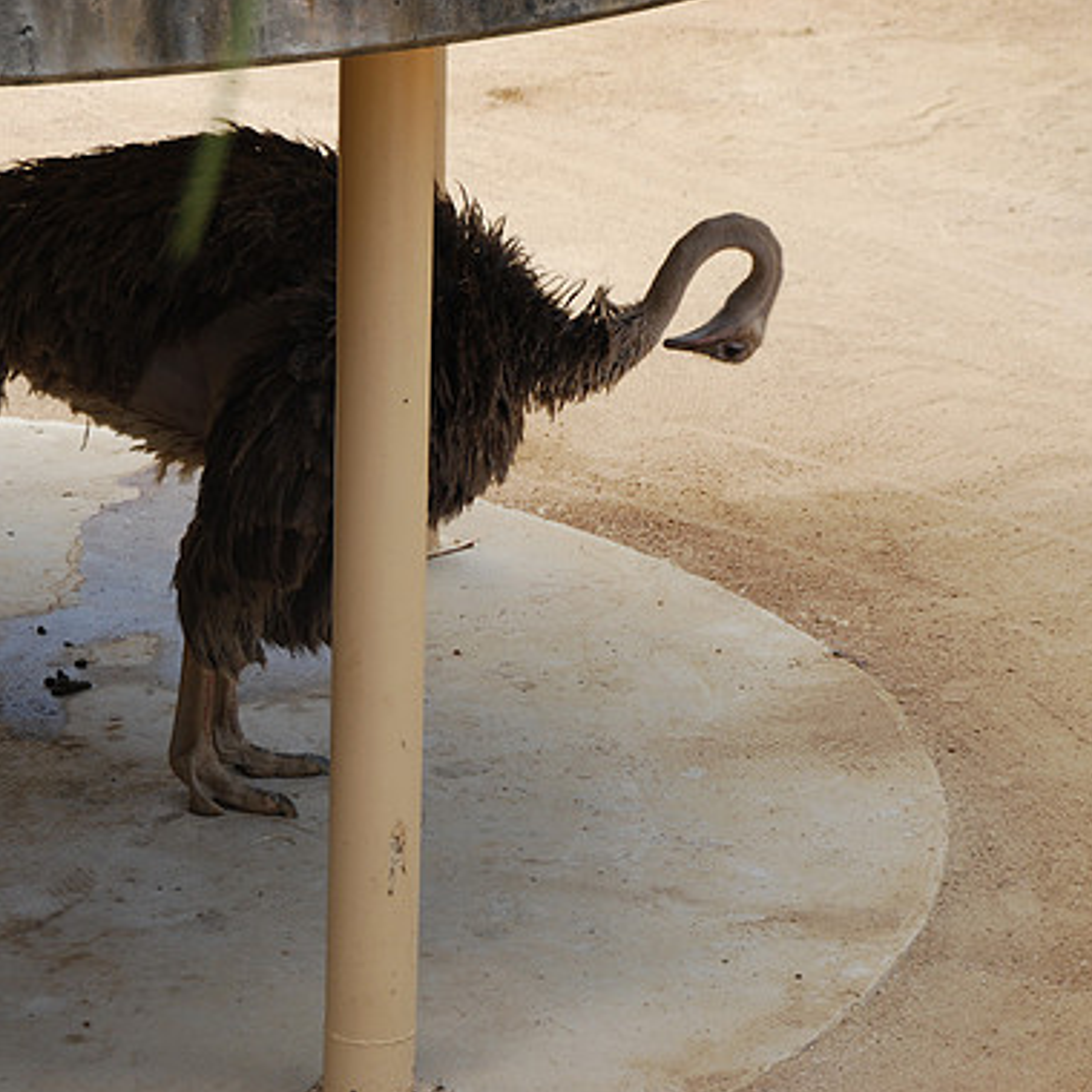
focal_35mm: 152
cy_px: 552
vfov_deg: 11.5
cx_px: 532
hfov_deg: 11.5
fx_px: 5425
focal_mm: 78
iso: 200
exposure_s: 1/400
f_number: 5.3
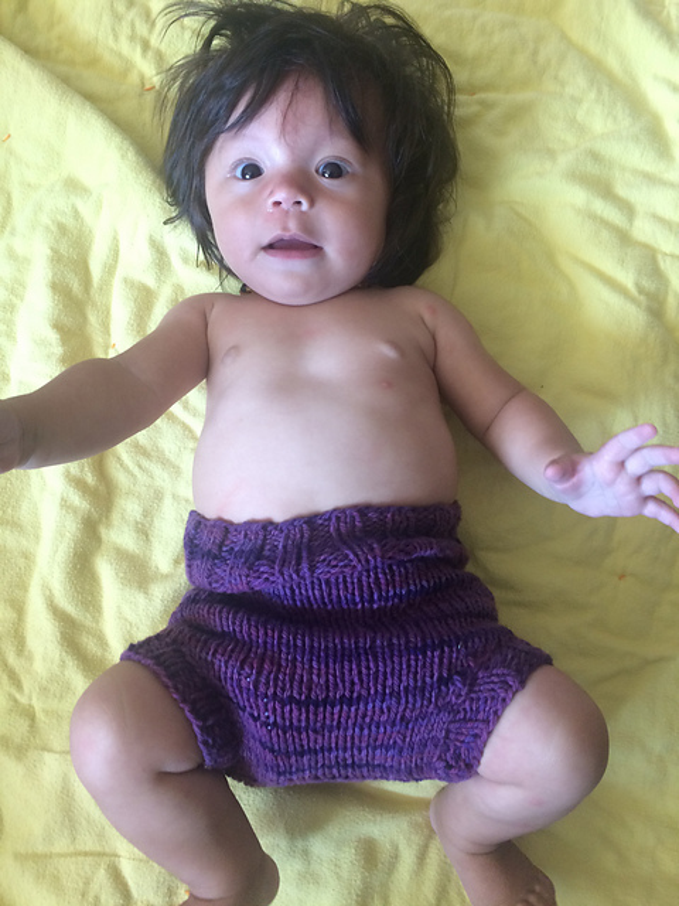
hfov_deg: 48.2
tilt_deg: -82.7
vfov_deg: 61.7
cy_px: 453
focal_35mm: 29
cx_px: 340
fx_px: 758
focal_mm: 4.15
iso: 100
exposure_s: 1/30
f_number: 2.2
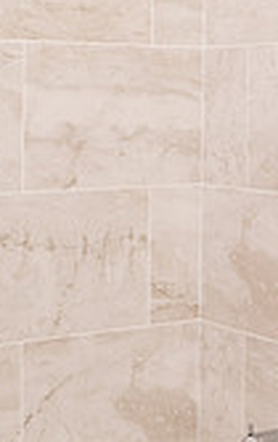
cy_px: 138
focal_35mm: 96
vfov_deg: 21.5
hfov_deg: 13.7
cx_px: 146
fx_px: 1159
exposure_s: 1/100
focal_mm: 35
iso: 800
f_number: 3.5
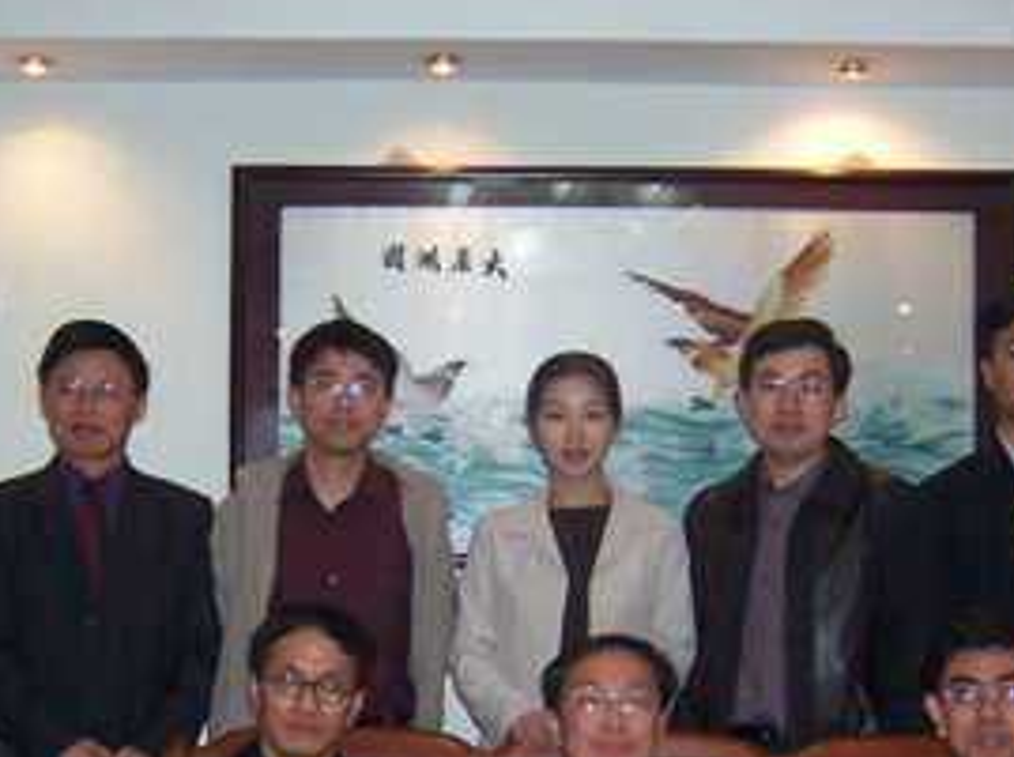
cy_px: 668
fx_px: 1960
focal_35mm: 67
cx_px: 445
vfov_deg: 21.4
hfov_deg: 29.0
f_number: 2.8
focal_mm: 5.6
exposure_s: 1/60
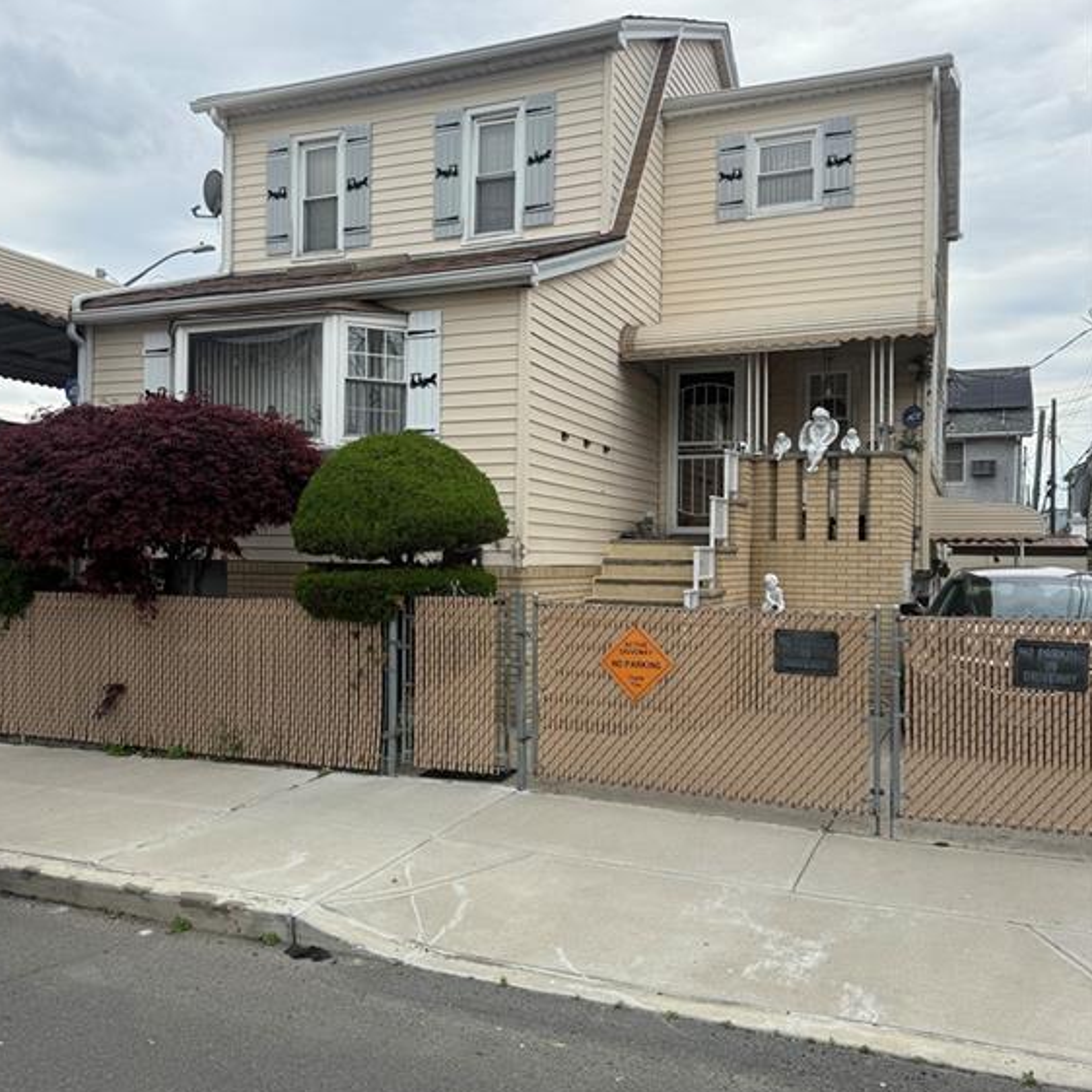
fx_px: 1035
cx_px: 538
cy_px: 560
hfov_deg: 55.6
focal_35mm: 29
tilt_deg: +1.0
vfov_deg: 55.6
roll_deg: -0.5
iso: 100
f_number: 1.78
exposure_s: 1/3584
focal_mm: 6.76
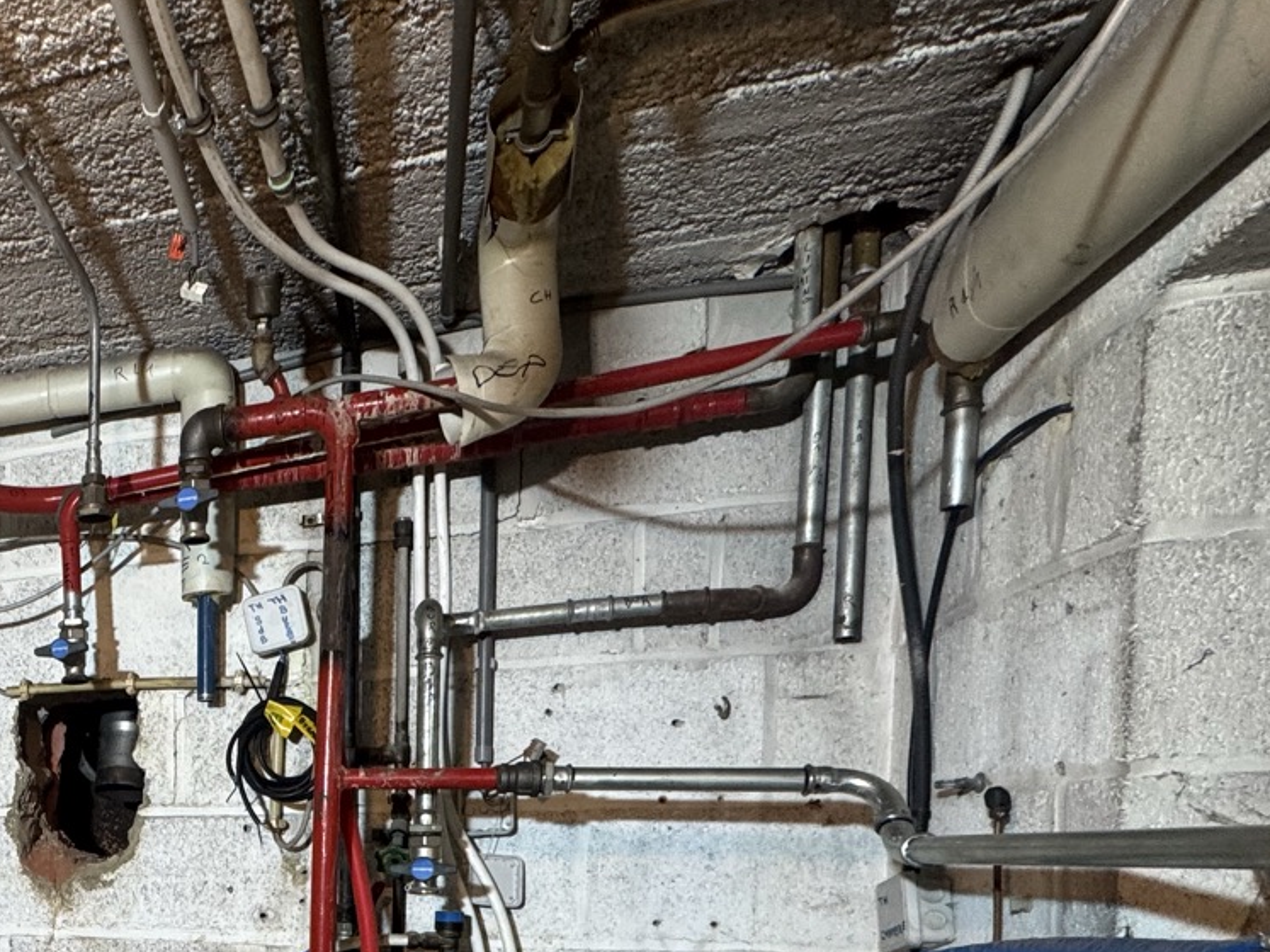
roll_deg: +0.4
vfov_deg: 41.6
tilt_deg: -3.2
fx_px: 1100
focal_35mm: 30
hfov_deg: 48.9
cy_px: 918
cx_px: -7
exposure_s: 1/50
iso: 200
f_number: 2.2
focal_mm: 2.22
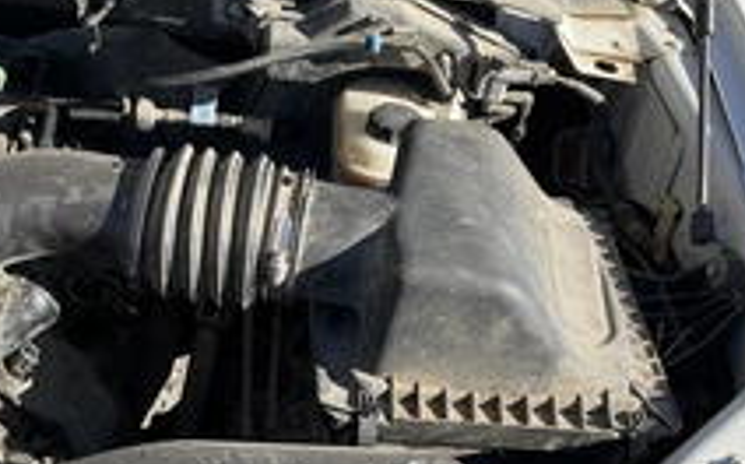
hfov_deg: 34.5
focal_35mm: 58
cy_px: 309
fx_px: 1176
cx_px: 197
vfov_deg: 22.2
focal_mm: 3
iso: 25
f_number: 1.8
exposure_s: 1/759
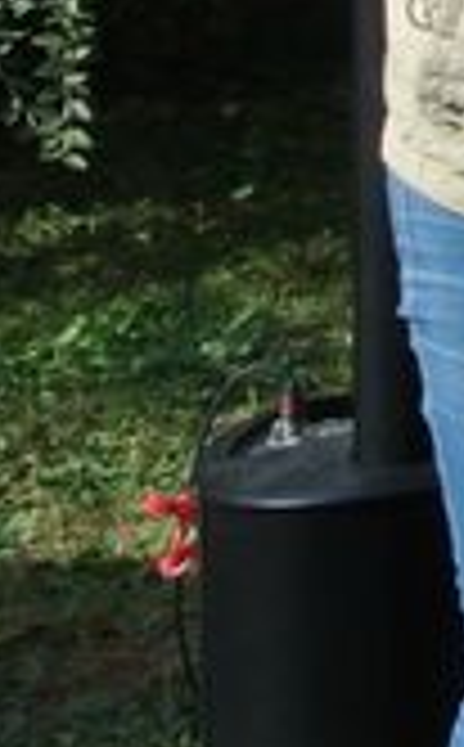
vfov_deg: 12.9
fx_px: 3112
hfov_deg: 7.1
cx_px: 1622
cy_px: -394
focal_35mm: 153
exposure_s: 1/200
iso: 400
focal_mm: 11.8
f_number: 16
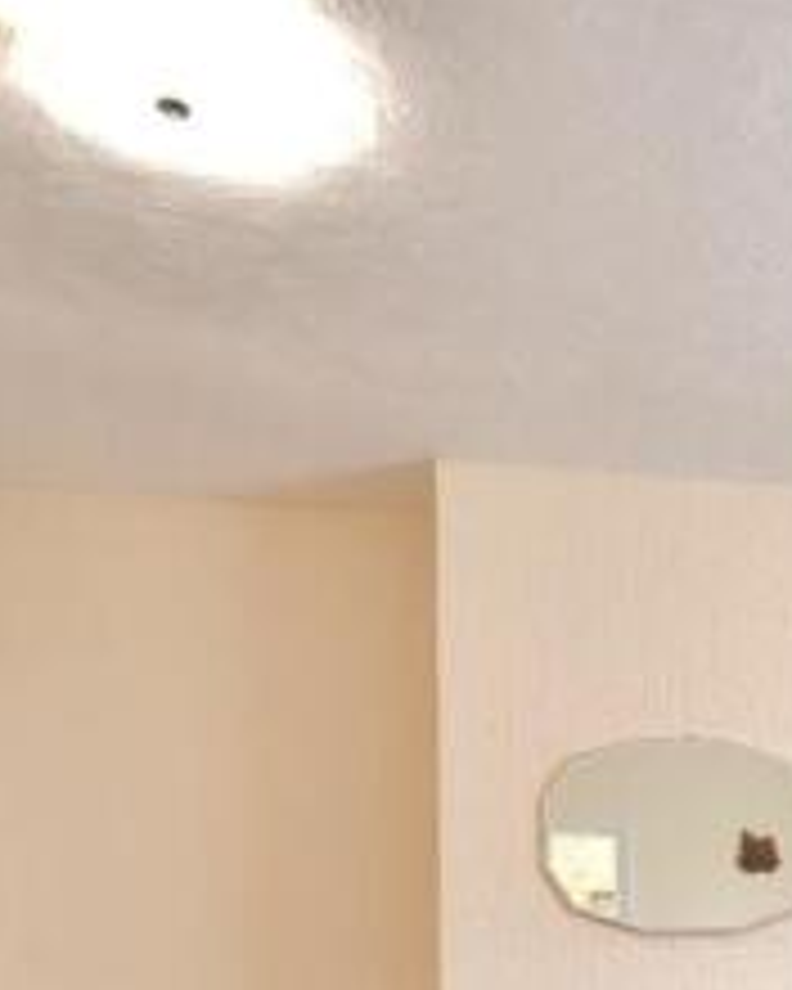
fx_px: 1231
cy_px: 974
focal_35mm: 42
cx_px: 889
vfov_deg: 39.1
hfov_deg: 31.3
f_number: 8
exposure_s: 1/2
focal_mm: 10
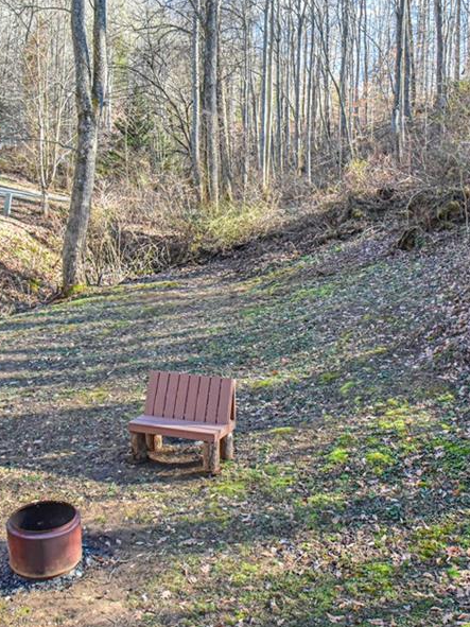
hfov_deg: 35.8
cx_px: 290
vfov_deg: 46.7
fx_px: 724
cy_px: 274
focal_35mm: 40
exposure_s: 1/160
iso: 4000
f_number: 13
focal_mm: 24
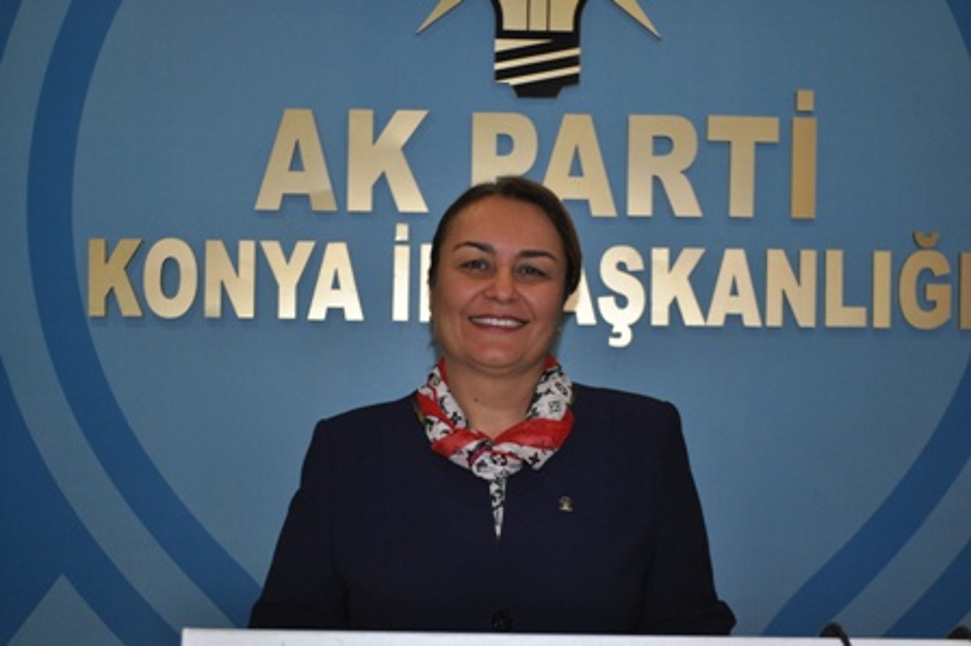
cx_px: 486
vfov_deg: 25.0
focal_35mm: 54
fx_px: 1455
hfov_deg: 36.9
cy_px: 323
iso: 800
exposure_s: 1/60
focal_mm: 36
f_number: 5
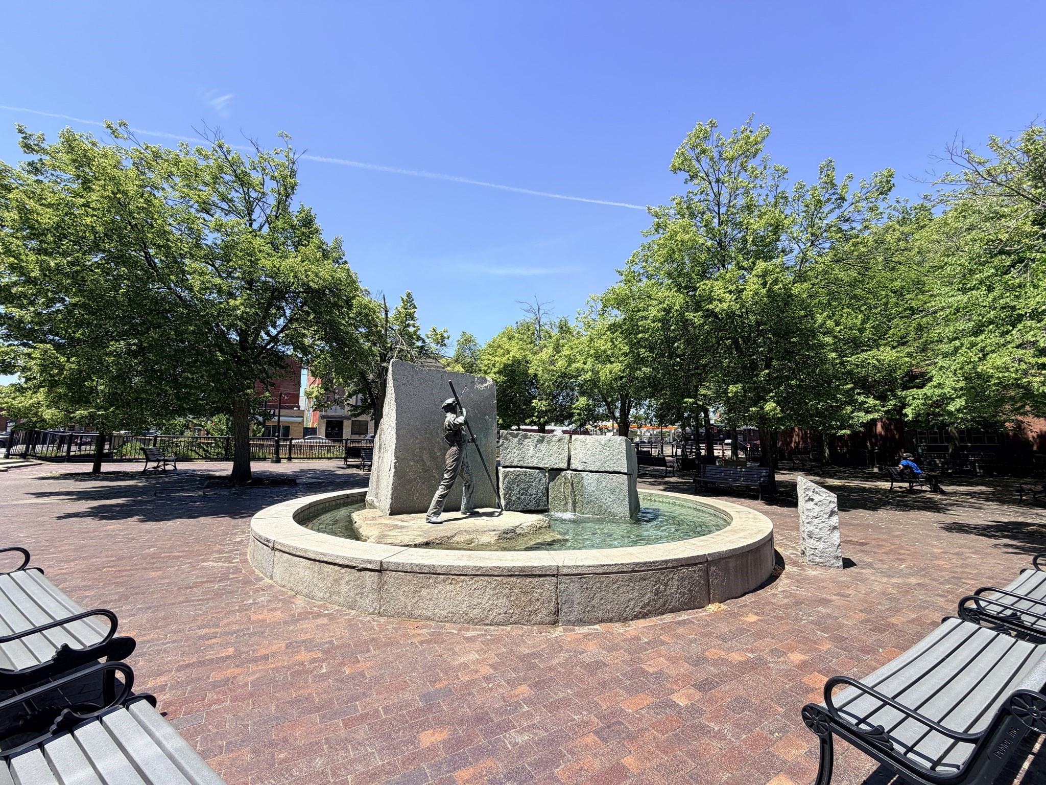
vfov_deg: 85.7
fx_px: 423
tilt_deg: +8.0
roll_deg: -0.7
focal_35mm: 14
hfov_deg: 102.1
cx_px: 523
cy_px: 392
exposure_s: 1/770
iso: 32
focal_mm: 2.22
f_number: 2.2
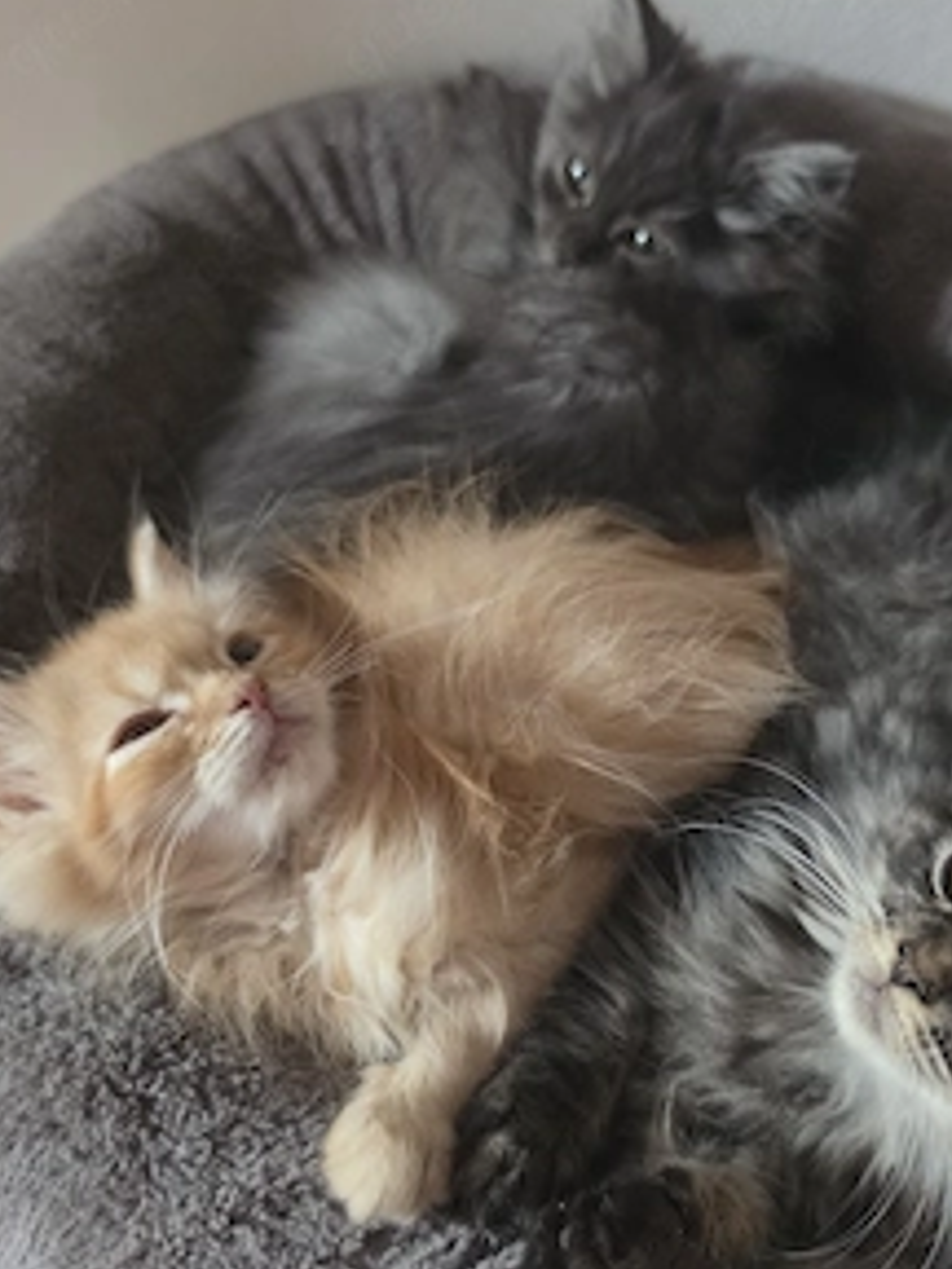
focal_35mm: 32
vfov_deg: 56.6
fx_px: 1173
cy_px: 714
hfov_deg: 44.0
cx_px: 564
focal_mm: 6.5
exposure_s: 1/50.3
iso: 1250
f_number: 1.4
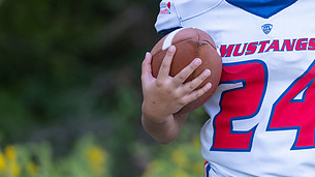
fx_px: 2971
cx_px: 254
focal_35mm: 356
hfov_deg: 6.1
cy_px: 27
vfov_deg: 3.4
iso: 400
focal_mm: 156
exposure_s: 1/320
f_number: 2.8
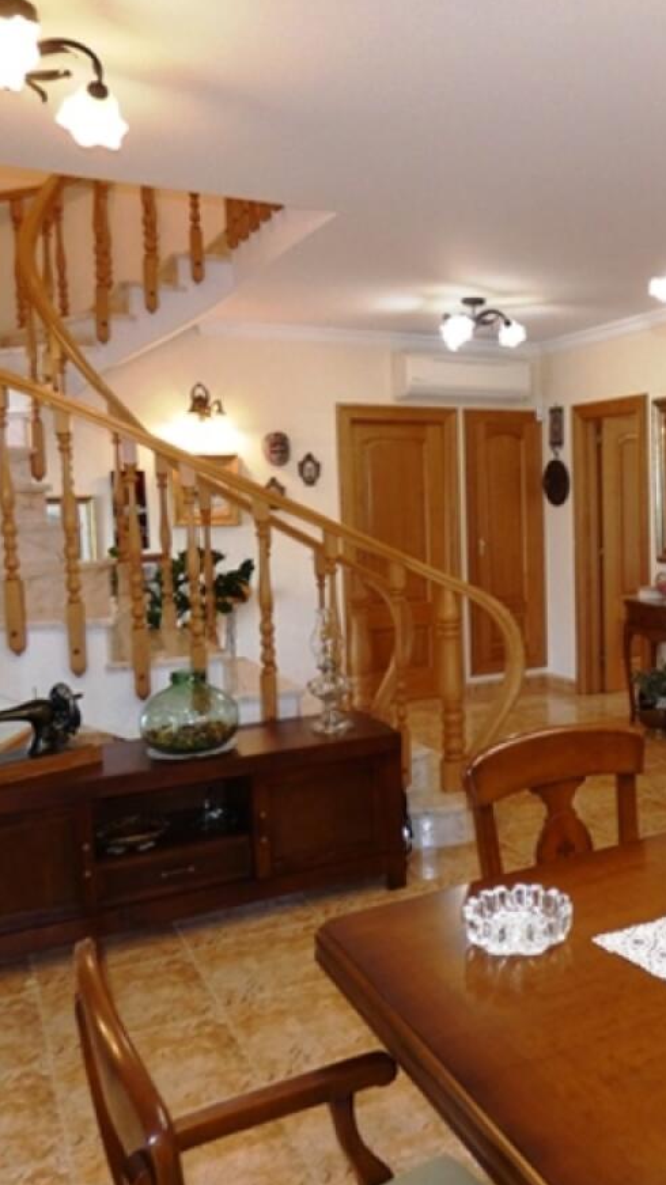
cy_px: 583
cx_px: 575
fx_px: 943
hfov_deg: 36.9
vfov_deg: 64.3
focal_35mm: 30
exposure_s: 1/60
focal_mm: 3.6
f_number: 2.8
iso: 250
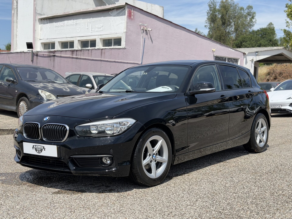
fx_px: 405
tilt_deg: -3.5
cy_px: 110
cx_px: 146
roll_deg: -3.4
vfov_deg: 30.3
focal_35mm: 48
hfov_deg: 39.7
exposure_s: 1/2976
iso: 100
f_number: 1.78
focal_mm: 6.76
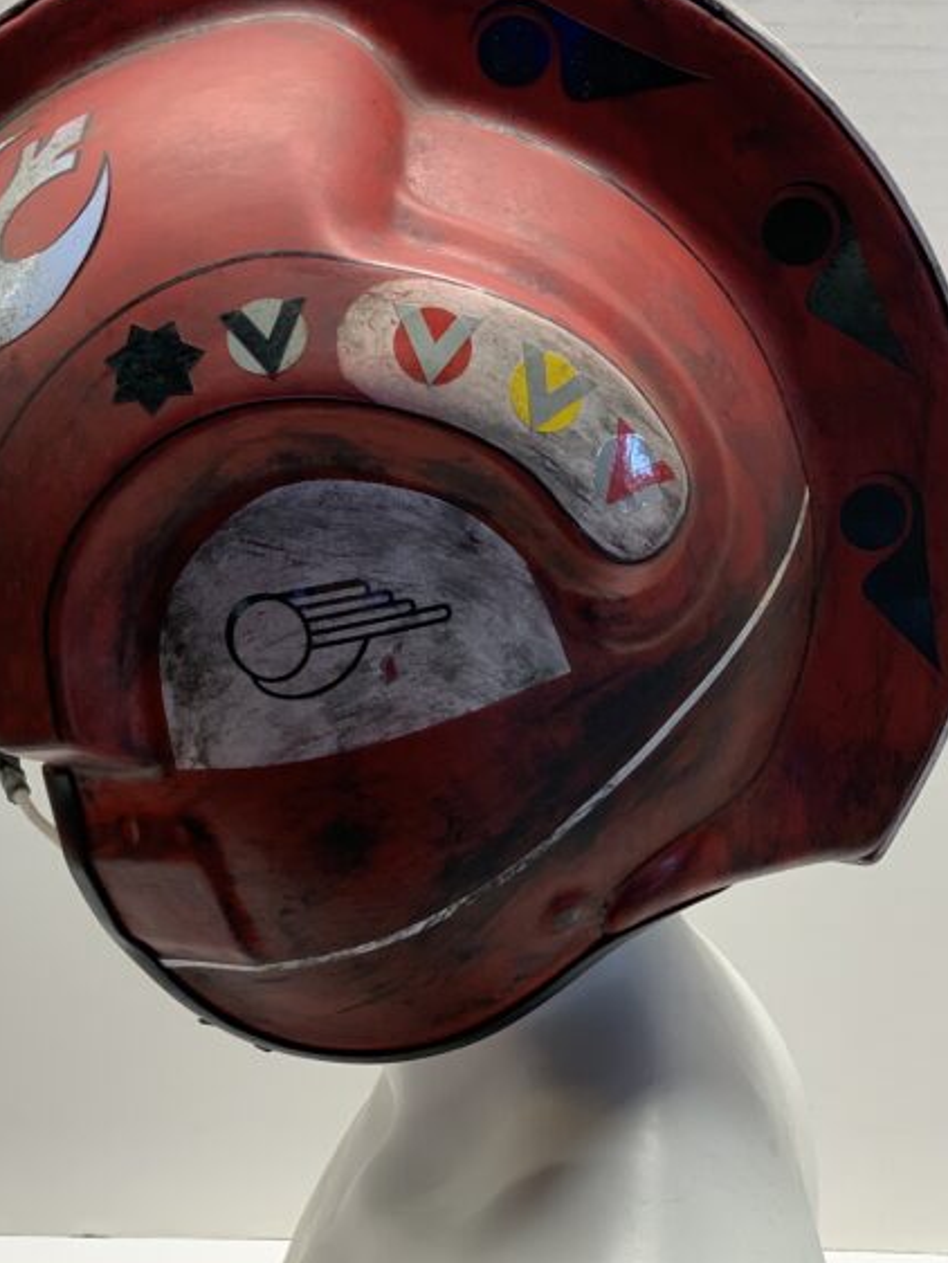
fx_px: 2700
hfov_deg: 19.9
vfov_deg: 26.1
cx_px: 364
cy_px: 402
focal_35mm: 74
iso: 80
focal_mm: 6
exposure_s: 1/60
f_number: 2.4
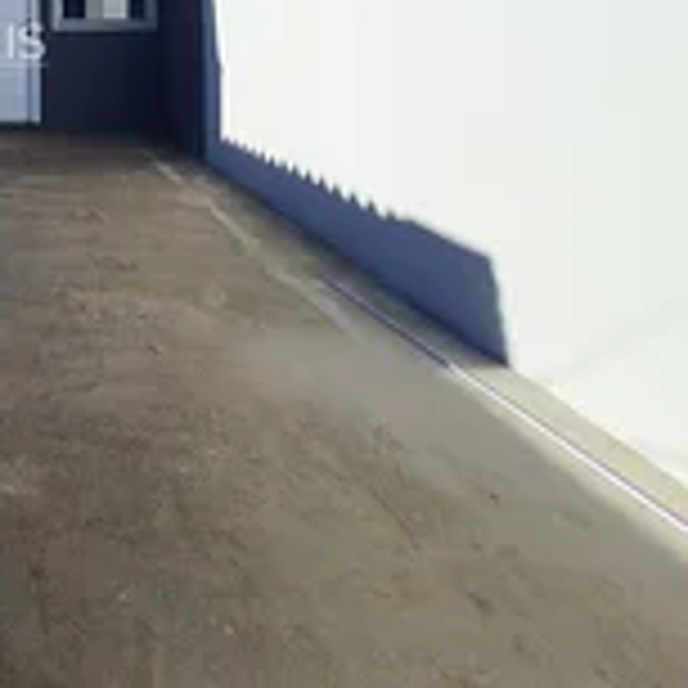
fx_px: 652
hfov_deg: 41.3
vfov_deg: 48.4
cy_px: 43
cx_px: -108
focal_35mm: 29
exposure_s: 1/1540
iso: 50
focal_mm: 1.74
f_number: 2.2
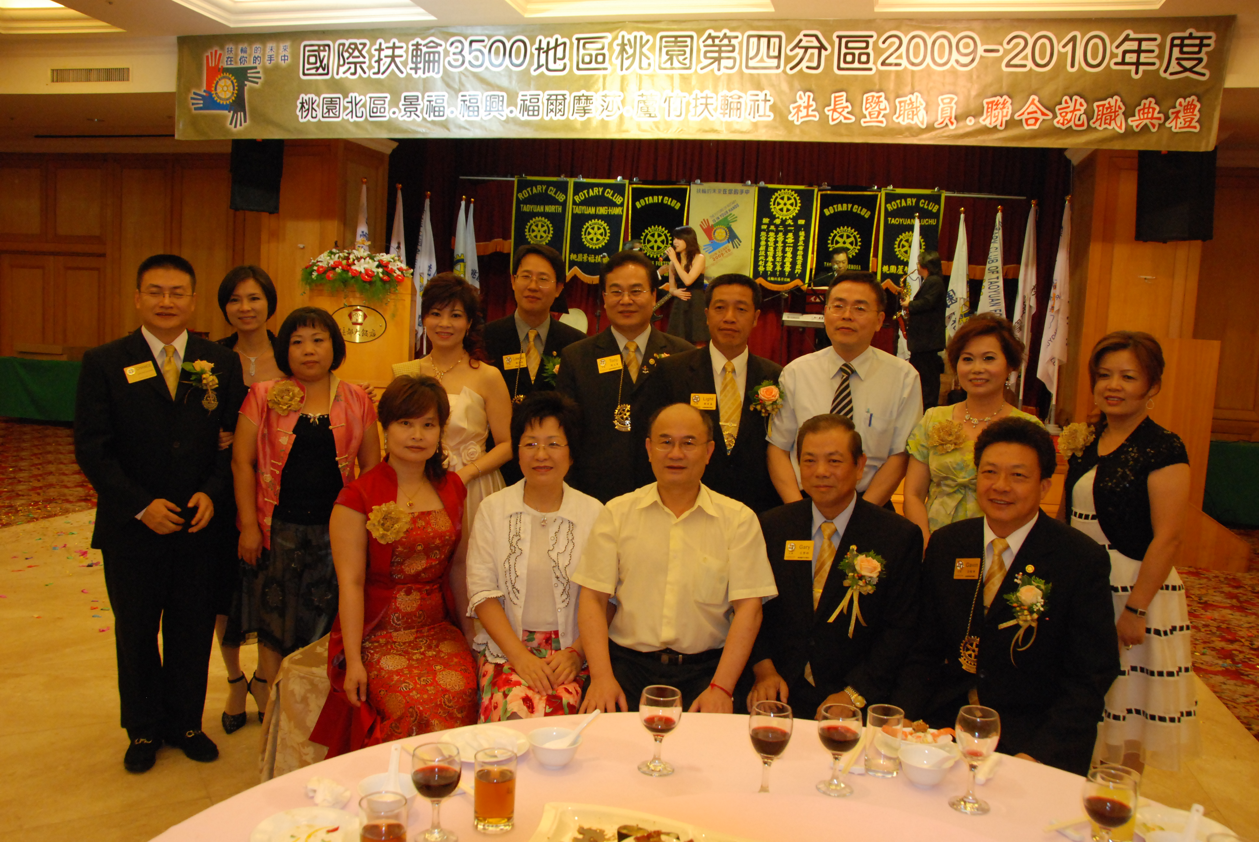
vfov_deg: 43.7
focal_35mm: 30
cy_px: 421
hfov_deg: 61.9
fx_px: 1050
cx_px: 630
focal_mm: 20
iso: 1250
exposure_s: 1/60
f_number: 5.6
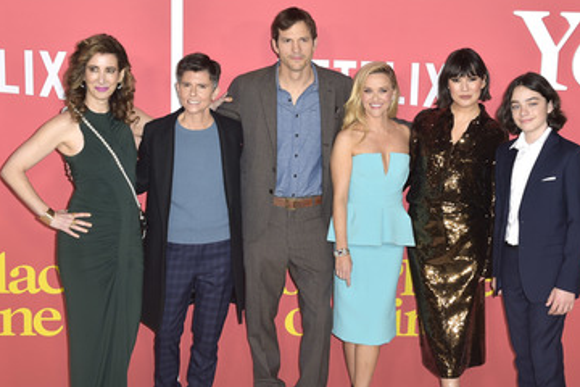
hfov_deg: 36.2
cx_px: 319
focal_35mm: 55
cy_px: 231
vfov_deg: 24.6
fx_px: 886
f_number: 6.3
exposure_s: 1/250
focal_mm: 44
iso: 640
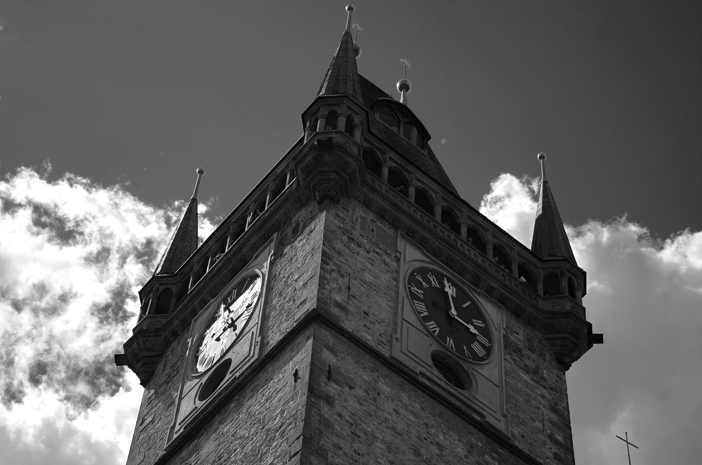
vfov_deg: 16.6
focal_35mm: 82
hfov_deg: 24.8
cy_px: 232
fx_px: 1596
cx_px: 351
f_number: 5.6
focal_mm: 55
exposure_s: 1/800
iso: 100
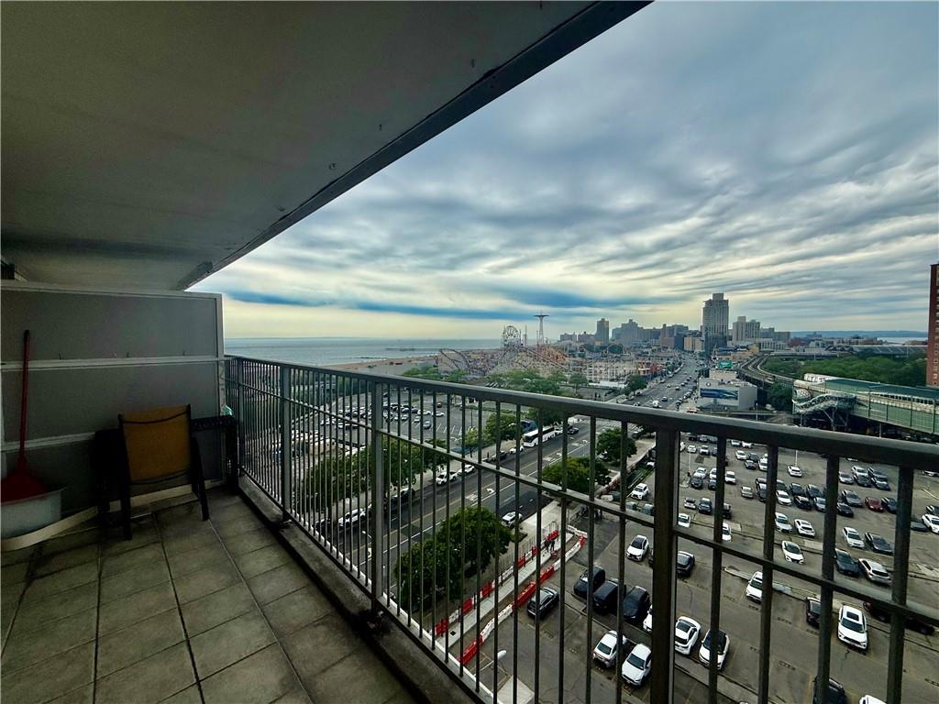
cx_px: 470
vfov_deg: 85.7
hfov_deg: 102.1
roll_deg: -0.4
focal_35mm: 14
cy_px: 352
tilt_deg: -2.3
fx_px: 380
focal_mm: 2.22
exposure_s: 1/1399
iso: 50
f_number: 2.2
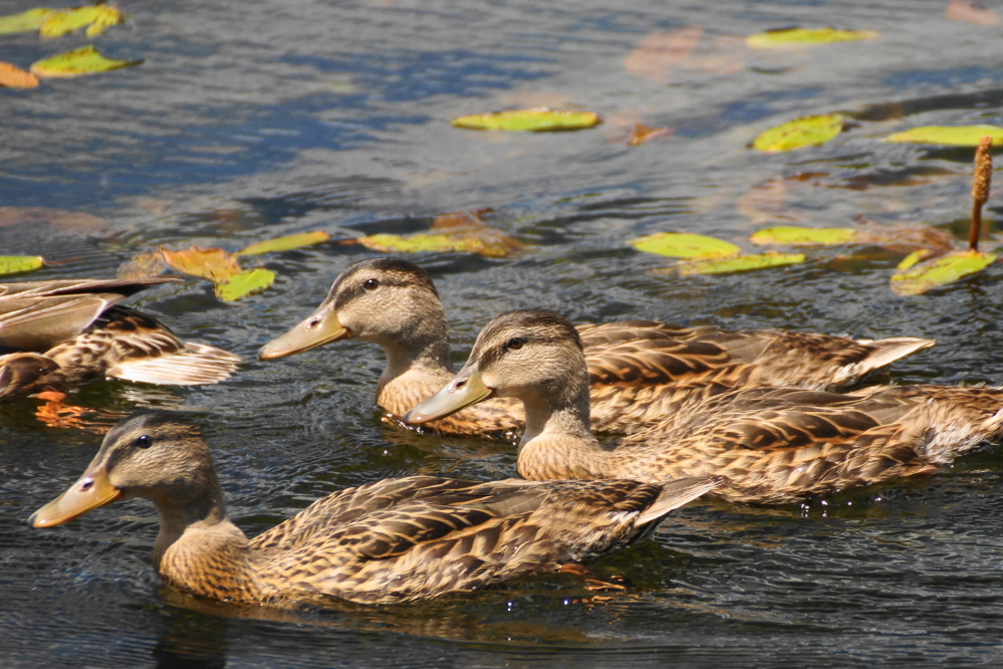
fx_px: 10447
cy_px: 334
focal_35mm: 375
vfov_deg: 3.7
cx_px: 502
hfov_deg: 5.5
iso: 400
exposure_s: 1/400
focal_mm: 250
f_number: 6.3
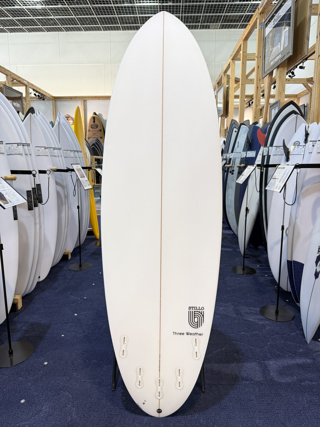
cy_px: 214
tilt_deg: -8.5
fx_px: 296
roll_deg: -0.2
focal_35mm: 24
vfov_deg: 71.6
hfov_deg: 56.8
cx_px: 160
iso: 100
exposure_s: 1/120
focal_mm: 6.76
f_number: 1.78
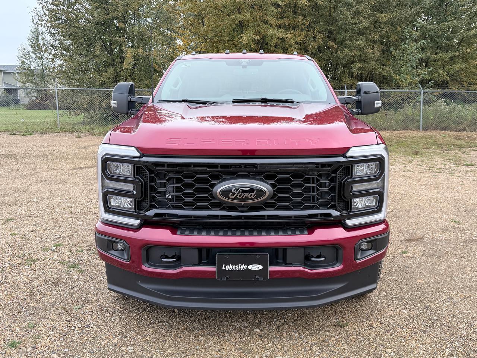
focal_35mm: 24
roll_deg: +0.2
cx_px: 238
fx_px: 331
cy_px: 179
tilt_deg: -6.9
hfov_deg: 71.6
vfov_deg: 56.8
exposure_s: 1/355
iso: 100
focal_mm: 6.76
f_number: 1.78
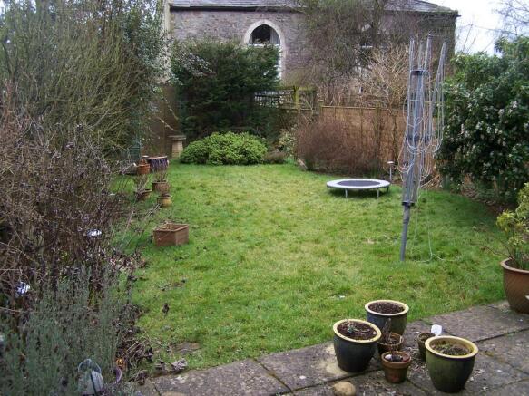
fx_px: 581
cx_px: 264
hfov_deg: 49.0
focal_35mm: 38
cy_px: 198
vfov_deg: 37.7
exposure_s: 1/180
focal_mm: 6.3
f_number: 2.8
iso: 80
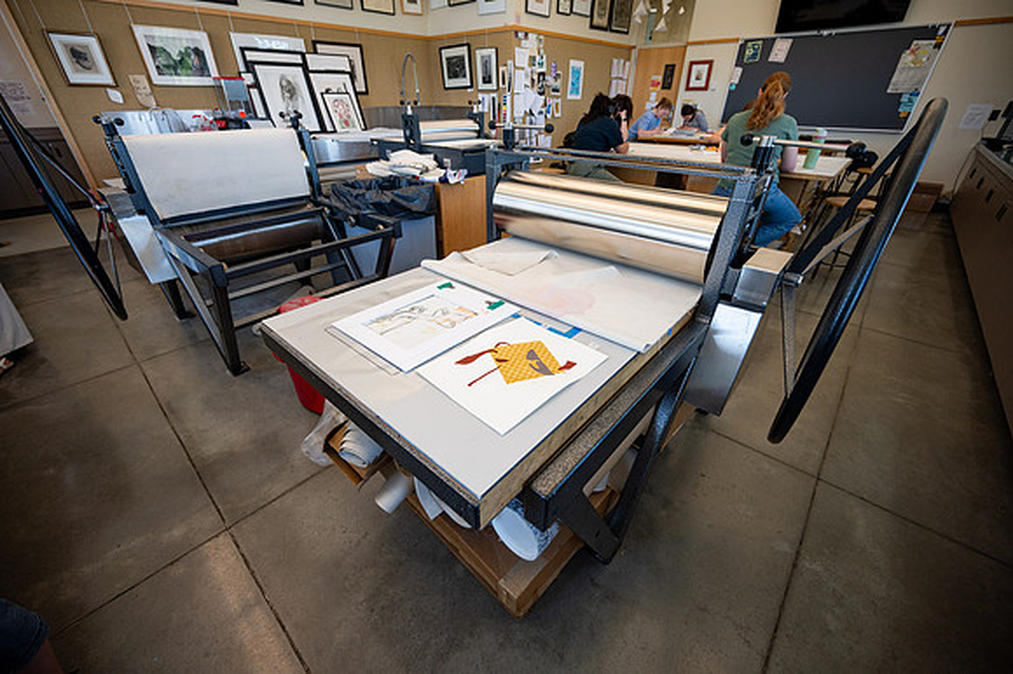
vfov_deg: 81.1
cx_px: 506
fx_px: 394
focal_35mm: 14
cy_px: 337
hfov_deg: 104.3
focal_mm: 14
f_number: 4
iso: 500
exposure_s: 1/250
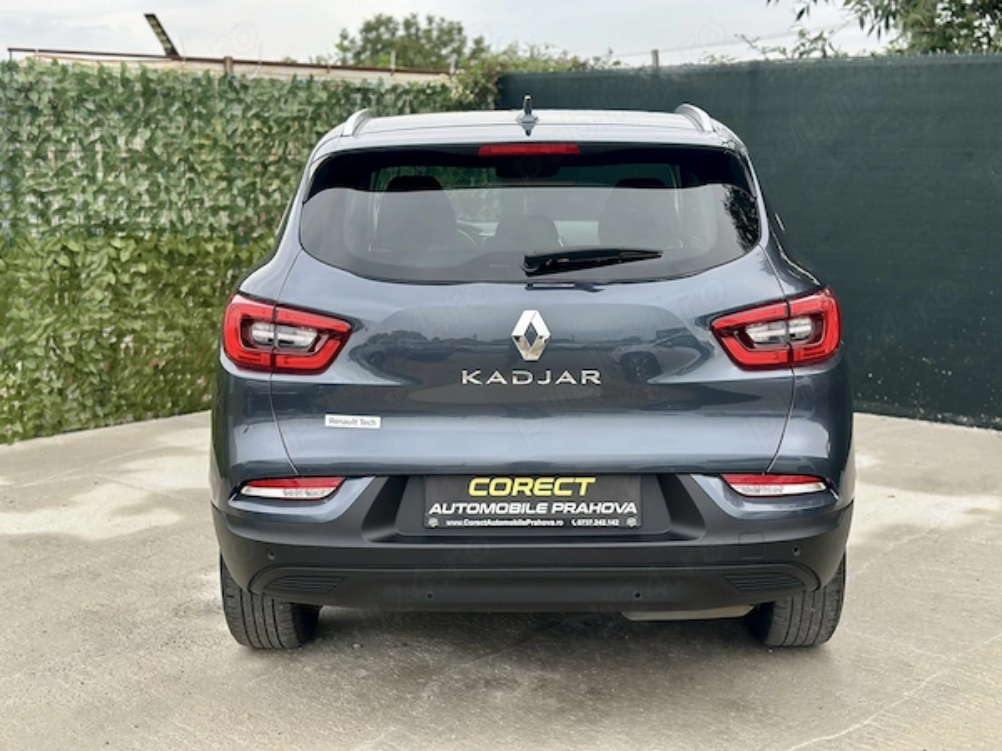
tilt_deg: -9.1
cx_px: 501
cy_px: 376
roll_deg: -0.1
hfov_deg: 39.7
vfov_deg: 30.3
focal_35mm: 48
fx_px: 1389
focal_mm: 6.86
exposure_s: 1/935
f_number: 1.78
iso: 80
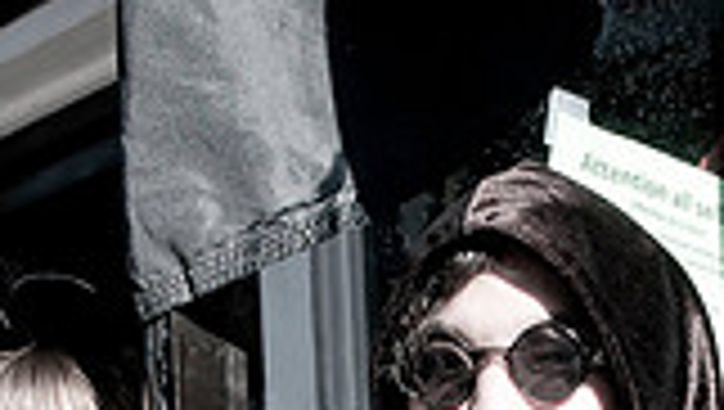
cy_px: 610
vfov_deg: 9.1
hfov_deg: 16.4
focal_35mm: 130
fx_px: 2496
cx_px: 513
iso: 200
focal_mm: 23
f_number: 3.5
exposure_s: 1/1600
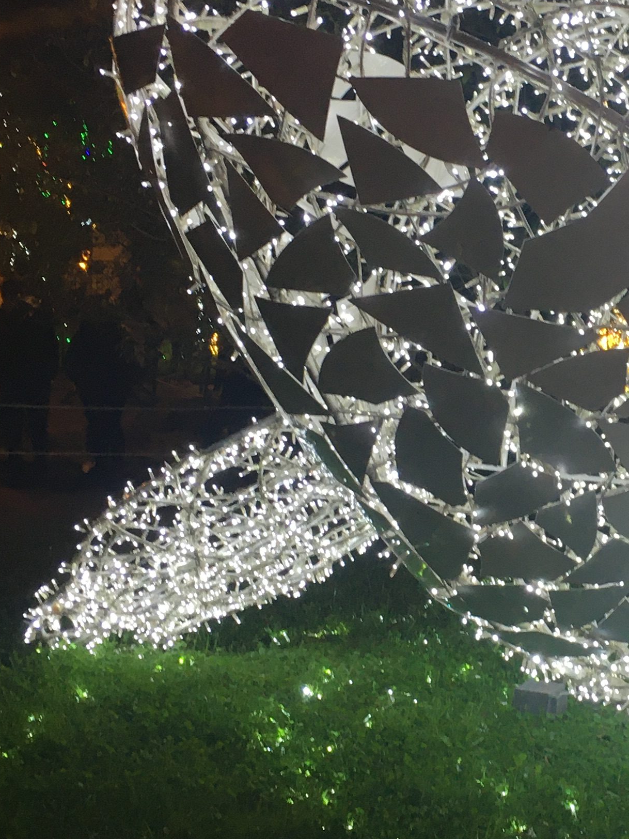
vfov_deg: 27.0
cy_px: 421
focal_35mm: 72
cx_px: 625
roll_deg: -1.6
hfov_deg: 19.8
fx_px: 1744
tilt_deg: -0.2
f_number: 2.2
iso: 64
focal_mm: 4.15
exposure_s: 1/33
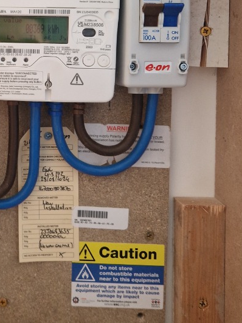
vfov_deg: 35.8
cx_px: 2
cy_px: 72
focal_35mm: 52
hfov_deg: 26.6
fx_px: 485
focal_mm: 5.4
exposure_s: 1/100
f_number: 1.8
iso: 50
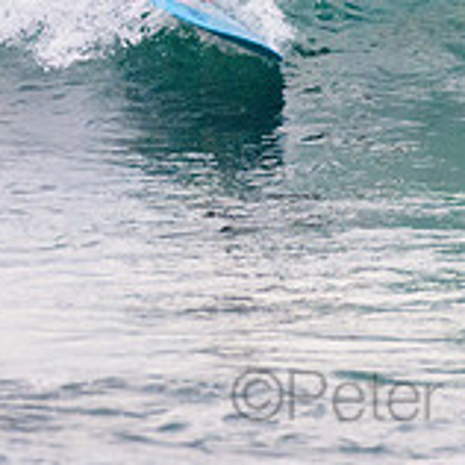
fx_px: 29043
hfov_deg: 0.9
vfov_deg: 0.9
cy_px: -162
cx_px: 281
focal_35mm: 1911
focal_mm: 500
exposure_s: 1/2000
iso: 900
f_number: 5.6
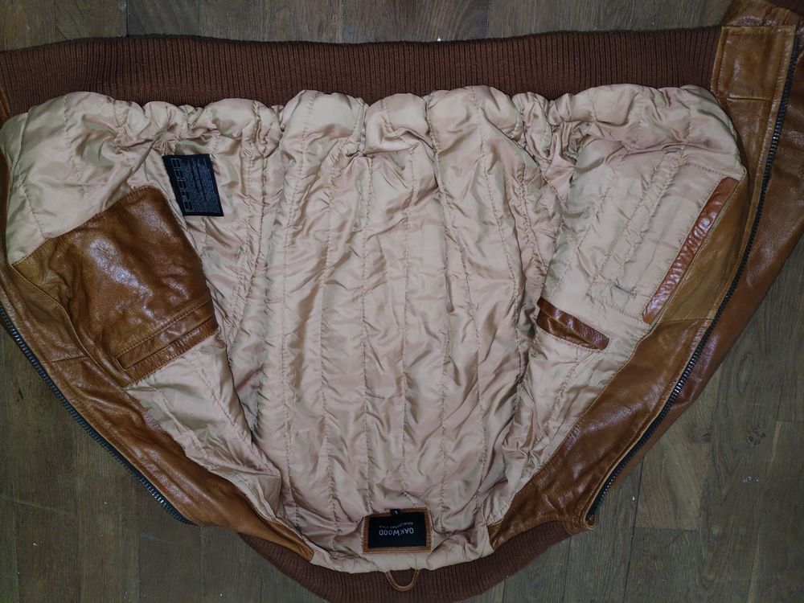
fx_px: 604
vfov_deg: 53.1
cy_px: 302
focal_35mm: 26
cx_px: 402
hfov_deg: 67.3
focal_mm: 4.75
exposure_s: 1/25
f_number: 1.8
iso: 1156
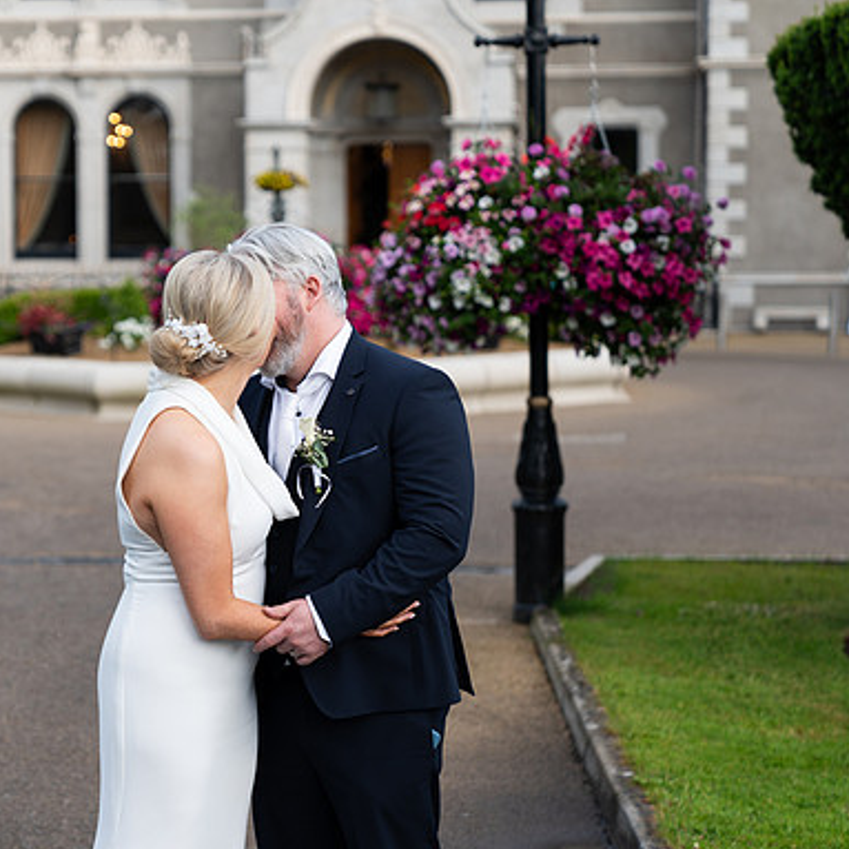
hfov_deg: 19.2
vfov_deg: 19.3
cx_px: 250
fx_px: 2497
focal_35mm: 90
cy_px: 427
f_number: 2.8
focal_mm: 70
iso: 125
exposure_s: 1/200
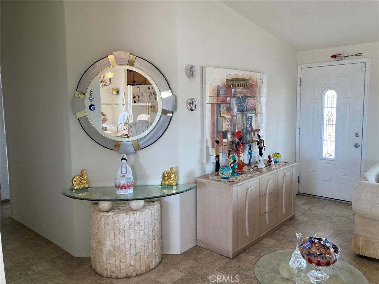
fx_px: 307
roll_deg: +0.9
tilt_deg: -5.1
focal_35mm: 28
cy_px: 142
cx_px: 190
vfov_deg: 49.7
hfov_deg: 63.4
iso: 80
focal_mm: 3.99
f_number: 1.8
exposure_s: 1/60
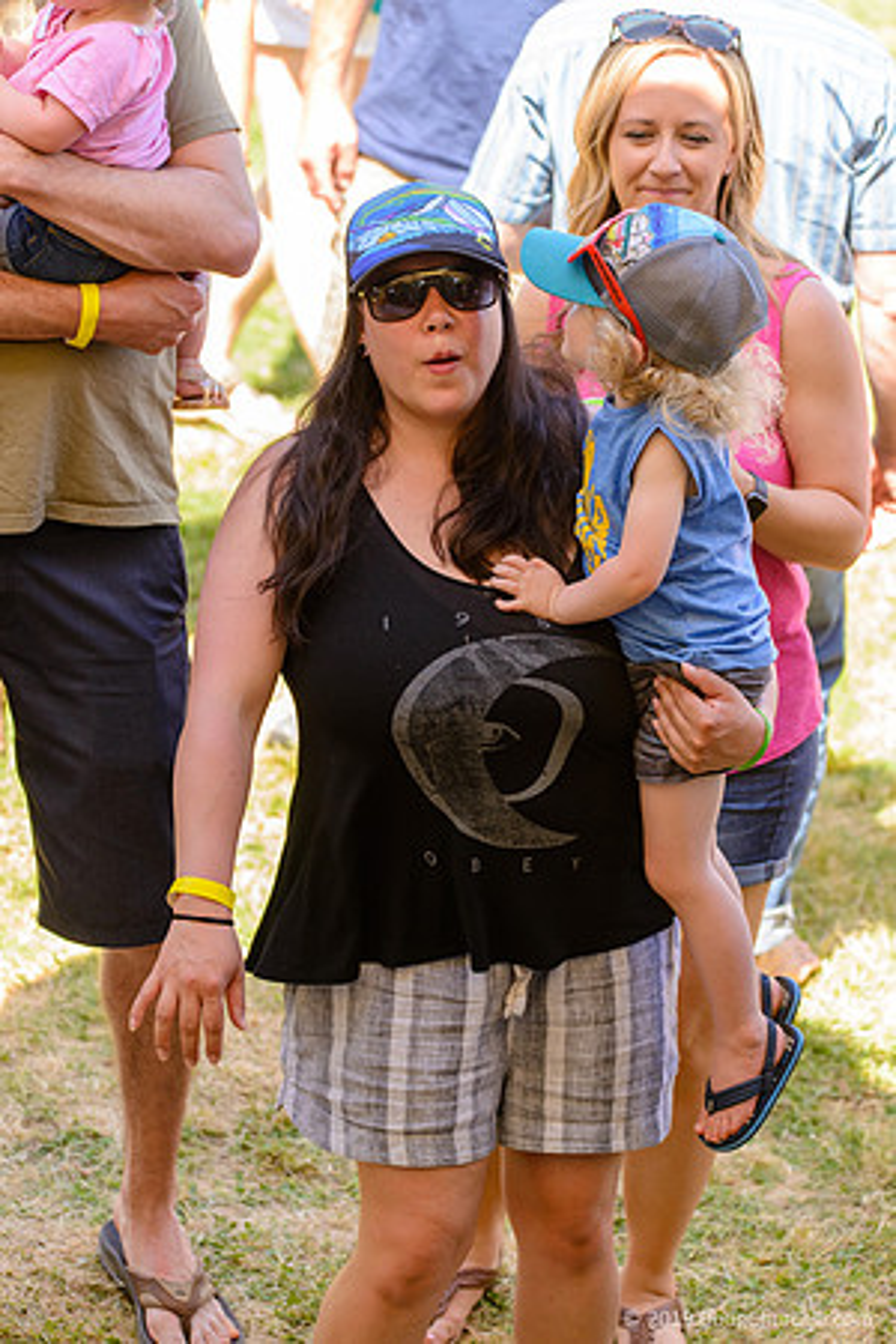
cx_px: 448
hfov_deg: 7.0
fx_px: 7279
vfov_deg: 10.5
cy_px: 672
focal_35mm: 195
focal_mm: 195
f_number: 5.6
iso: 900
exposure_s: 1/400
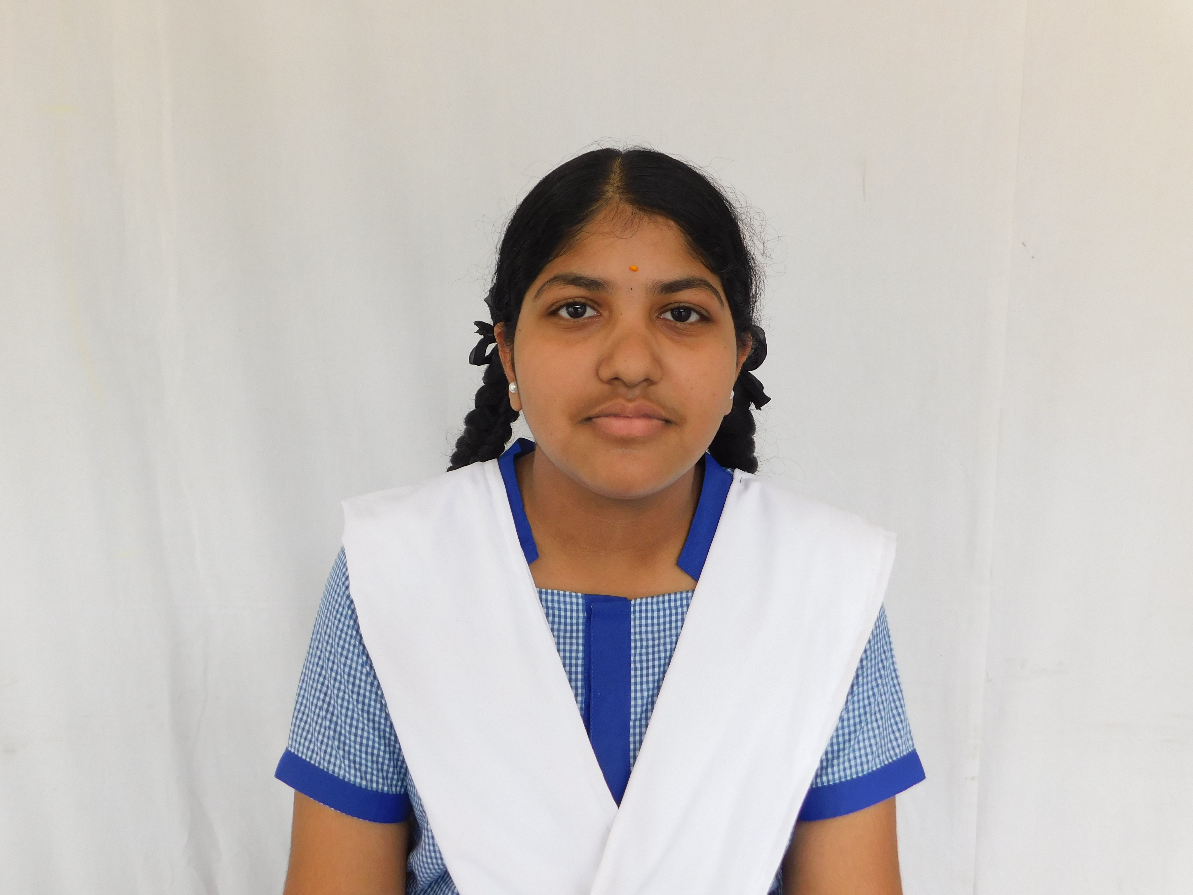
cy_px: 448
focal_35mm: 23
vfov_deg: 58.9
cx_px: 596
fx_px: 793
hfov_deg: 73.9
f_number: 3
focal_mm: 4
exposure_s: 1/200
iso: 125
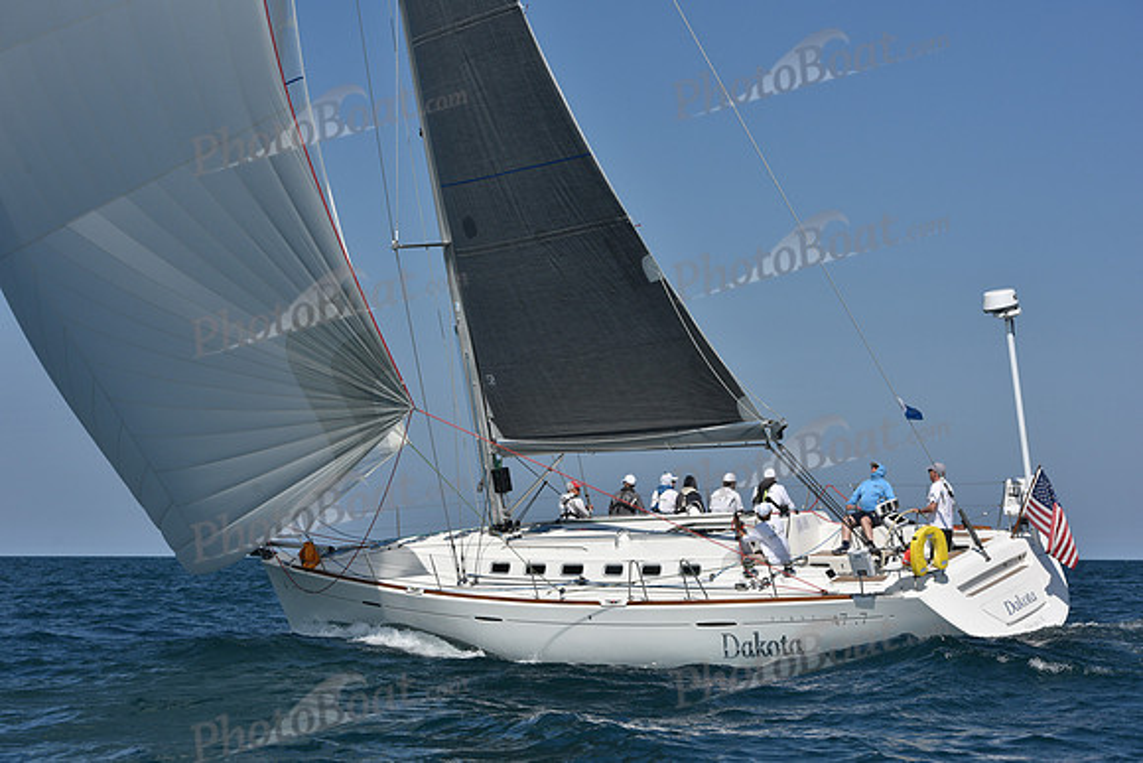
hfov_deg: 26.0
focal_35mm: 78
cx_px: 572
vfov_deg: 17.5
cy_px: 382
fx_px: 2477
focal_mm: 78
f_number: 9
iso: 250
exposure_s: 1/1600
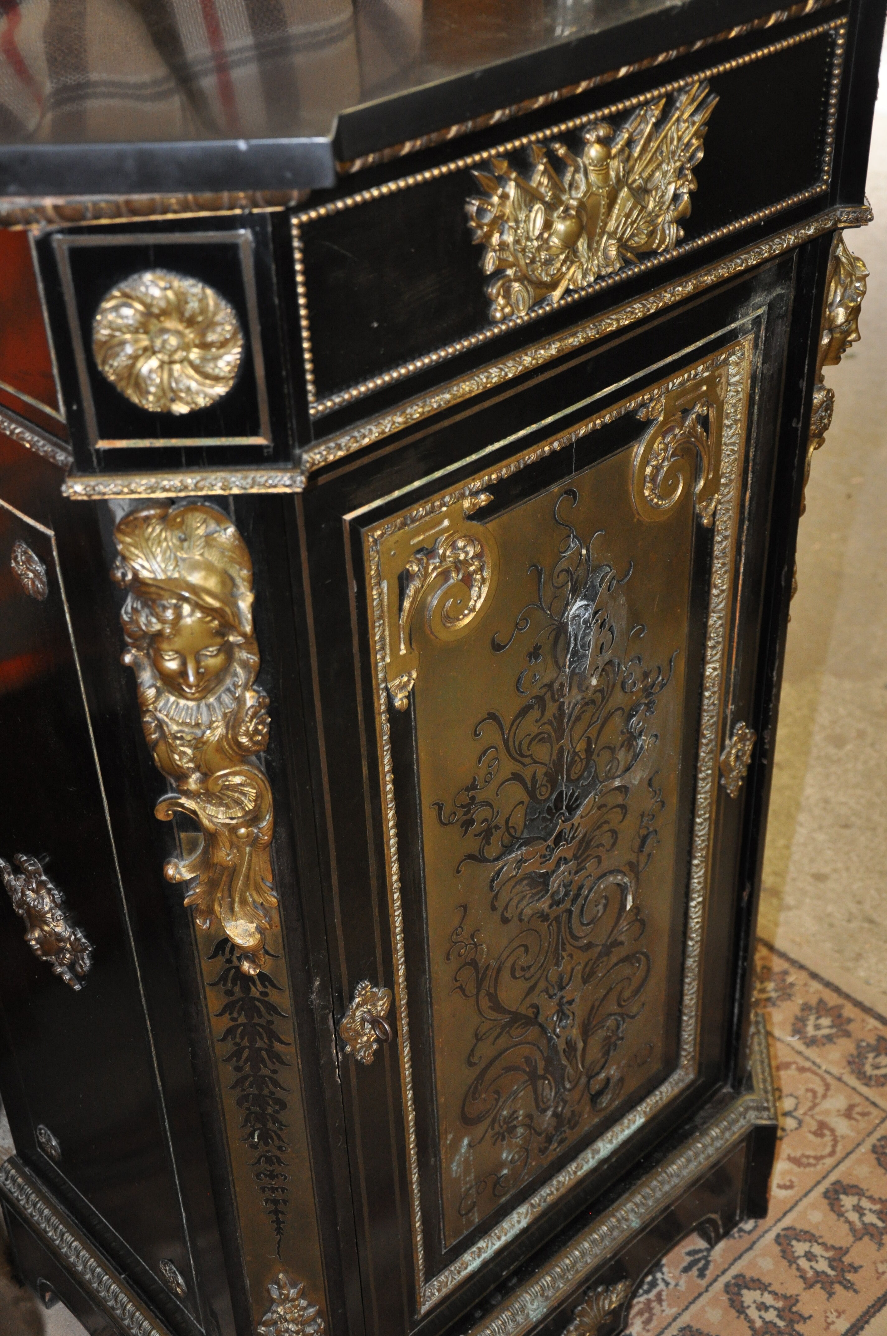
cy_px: 668
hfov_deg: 28.0
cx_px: 444
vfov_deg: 41.2
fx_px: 1778
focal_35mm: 48
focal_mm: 32
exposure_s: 1/60
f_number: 4.2
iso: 800
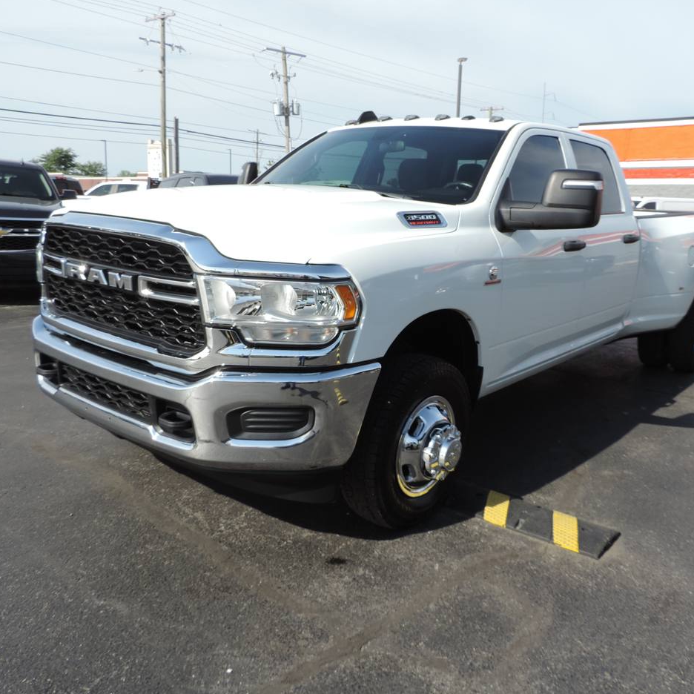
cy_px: 340
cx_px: 376
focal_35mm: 29
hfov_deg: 55.6
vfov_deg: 55.6
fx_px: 658
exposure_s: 1/1000
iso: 80
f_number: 3
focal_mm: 4.3
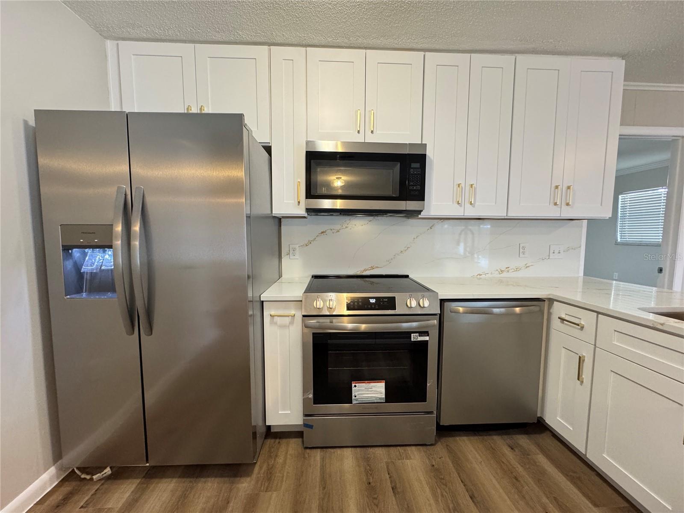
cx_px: 342
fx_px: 277
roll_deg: +0.0
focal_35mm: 14
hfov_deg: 102.1
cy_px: 256
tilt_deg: -5.0
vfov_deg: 85.7
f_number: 2.2
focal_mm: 2.22
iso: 400
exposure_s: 1/60
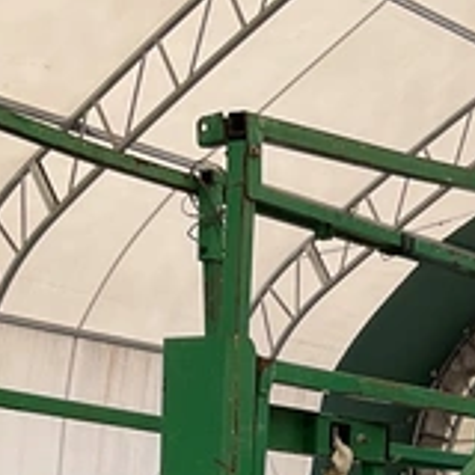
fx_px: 1863
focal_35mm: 120
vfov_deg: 13.3
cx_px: 297
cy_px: 809
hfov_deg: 14.5
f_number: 1.8
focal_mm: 3
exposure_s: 1/154
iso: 20
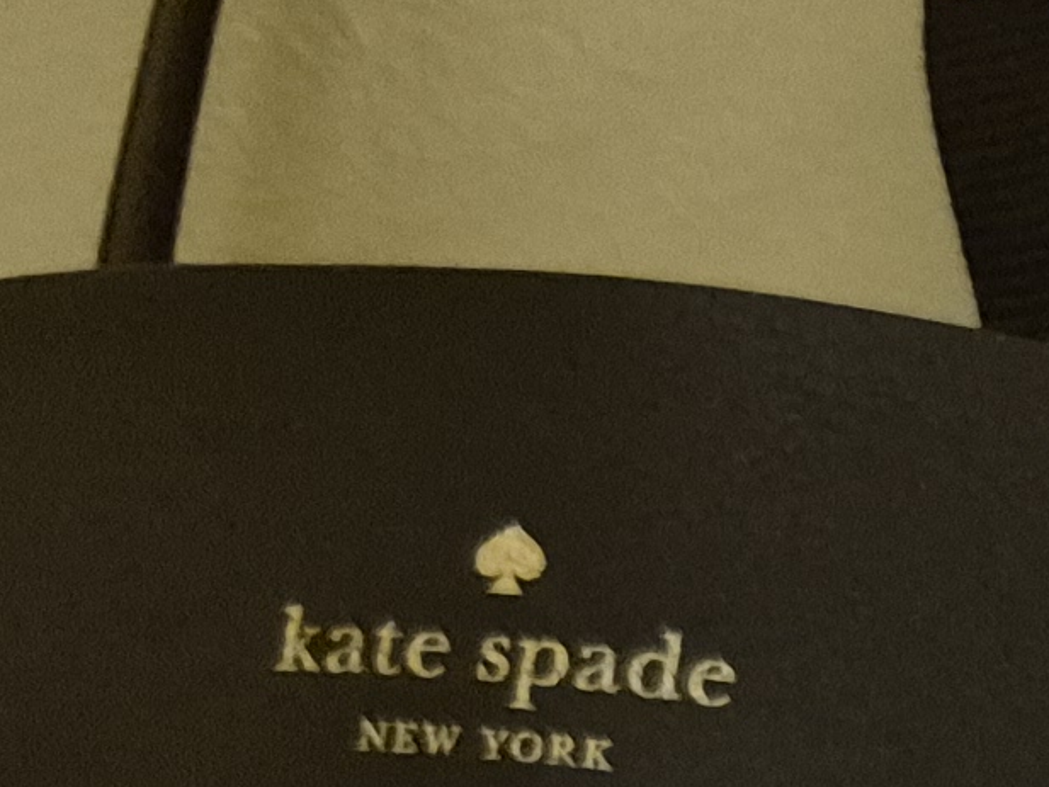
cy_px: 1860
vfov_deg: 9.0
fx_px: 4516
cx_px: 2435
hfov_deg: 11.3
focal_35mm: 149
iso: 1600
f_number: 1.8
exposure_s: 1/30
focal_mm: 5.4
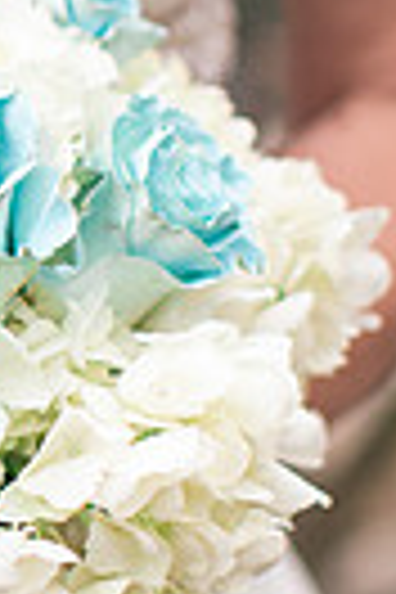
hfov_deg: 7.6
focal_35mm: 177
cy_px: 387
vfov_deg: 11.6
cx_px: -252
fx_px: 2920
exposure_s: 1/1250
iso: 160
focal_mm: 35
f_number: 1.8
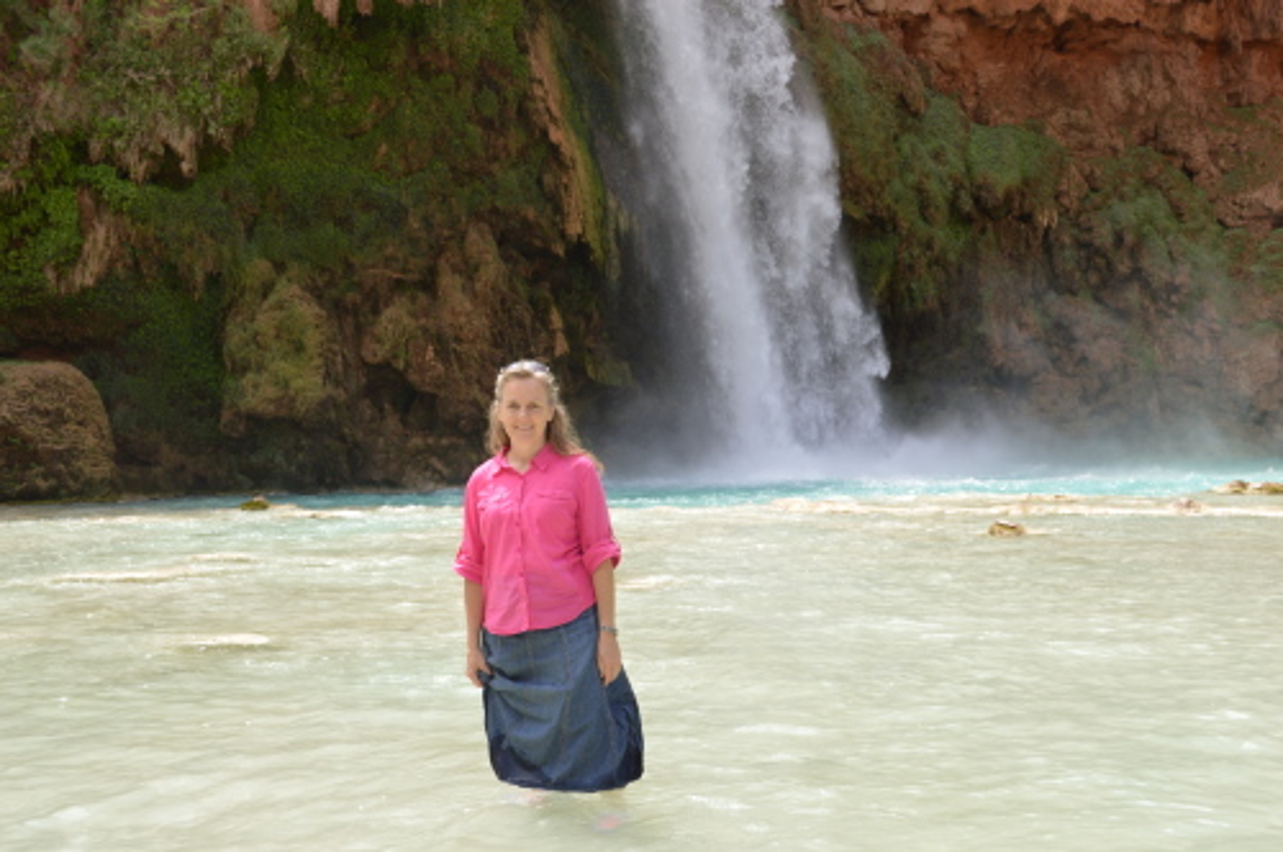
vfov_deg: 31.8
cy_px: 426
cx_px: 642
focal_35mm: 42
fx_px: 1495
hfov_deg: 46.5
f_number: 5.6
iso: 100
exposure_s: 1/200
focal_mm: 28
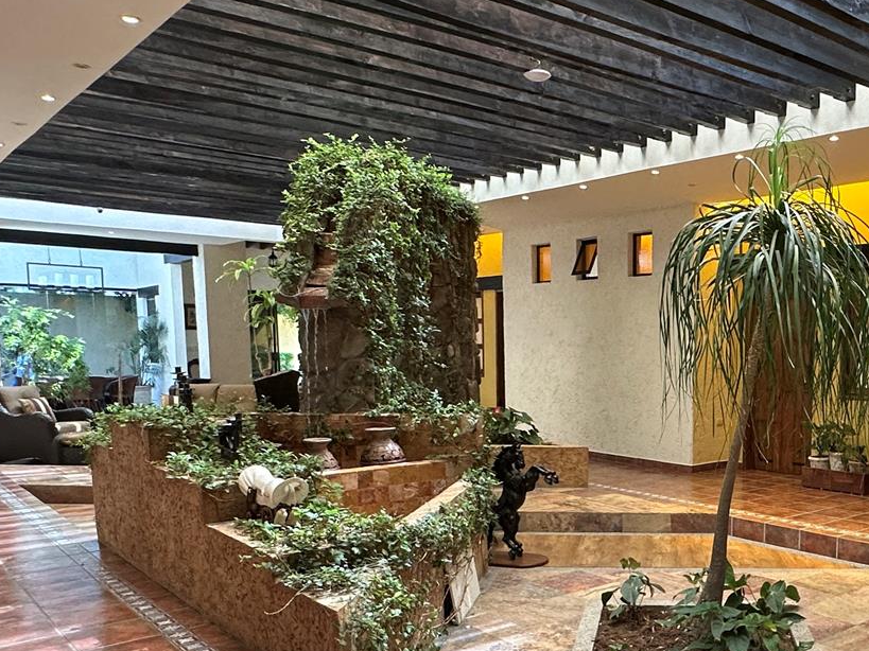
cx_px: 662
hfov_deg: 50.3
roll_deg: +0.2
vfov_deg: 40.1
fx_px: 879
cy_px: 445
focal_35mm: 35
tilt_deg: -6.2
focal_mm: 2.22
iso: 200
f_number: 2.2
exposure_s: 1/120
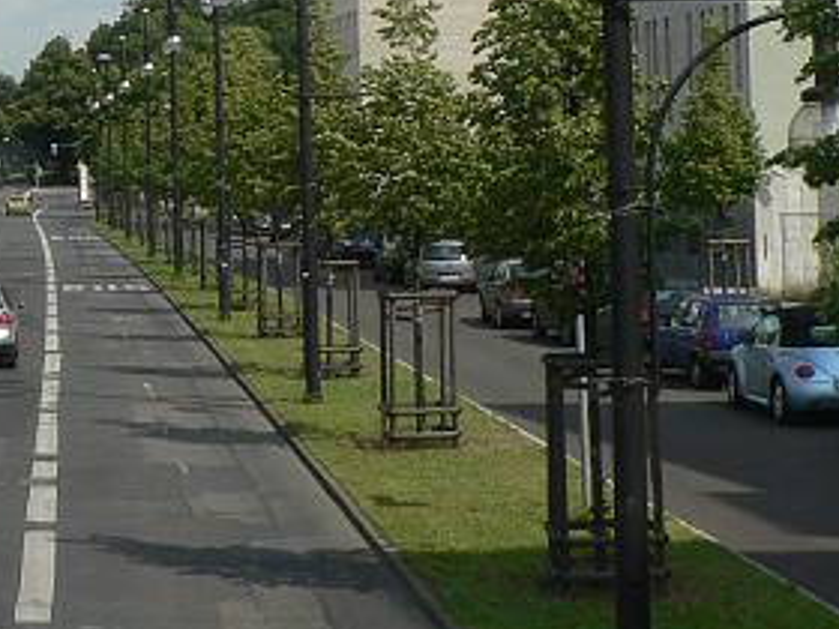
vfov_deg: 14.1
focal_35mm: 103
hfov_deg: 18.6
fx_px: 2496
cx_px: 0
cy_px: -33
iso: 80
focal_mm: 6
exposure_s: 1/400
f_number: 5.6
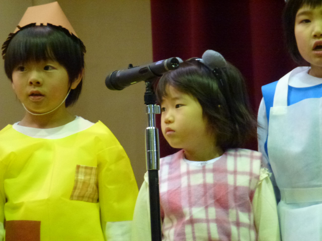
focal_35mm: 384
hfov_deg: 5.2
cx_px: 161
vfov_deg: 3.9
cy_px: 120
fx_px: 3572
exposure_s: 1/13
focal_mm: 68.8
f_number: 5.9
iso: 800
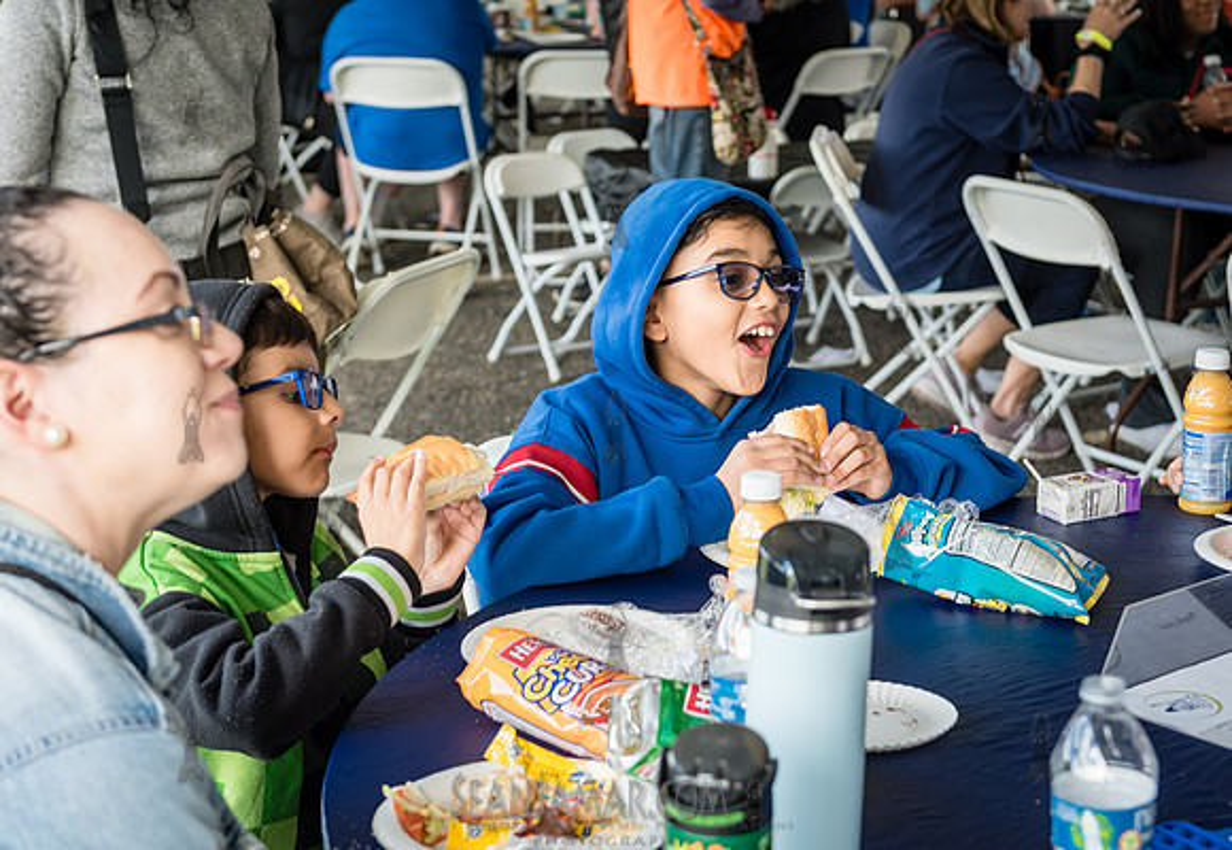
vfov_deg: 20.6
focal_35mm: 68
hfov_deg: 29.5
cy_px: 412
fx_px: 2335
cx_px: 736
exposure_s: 1/160
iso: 400
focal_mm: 56
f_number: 4
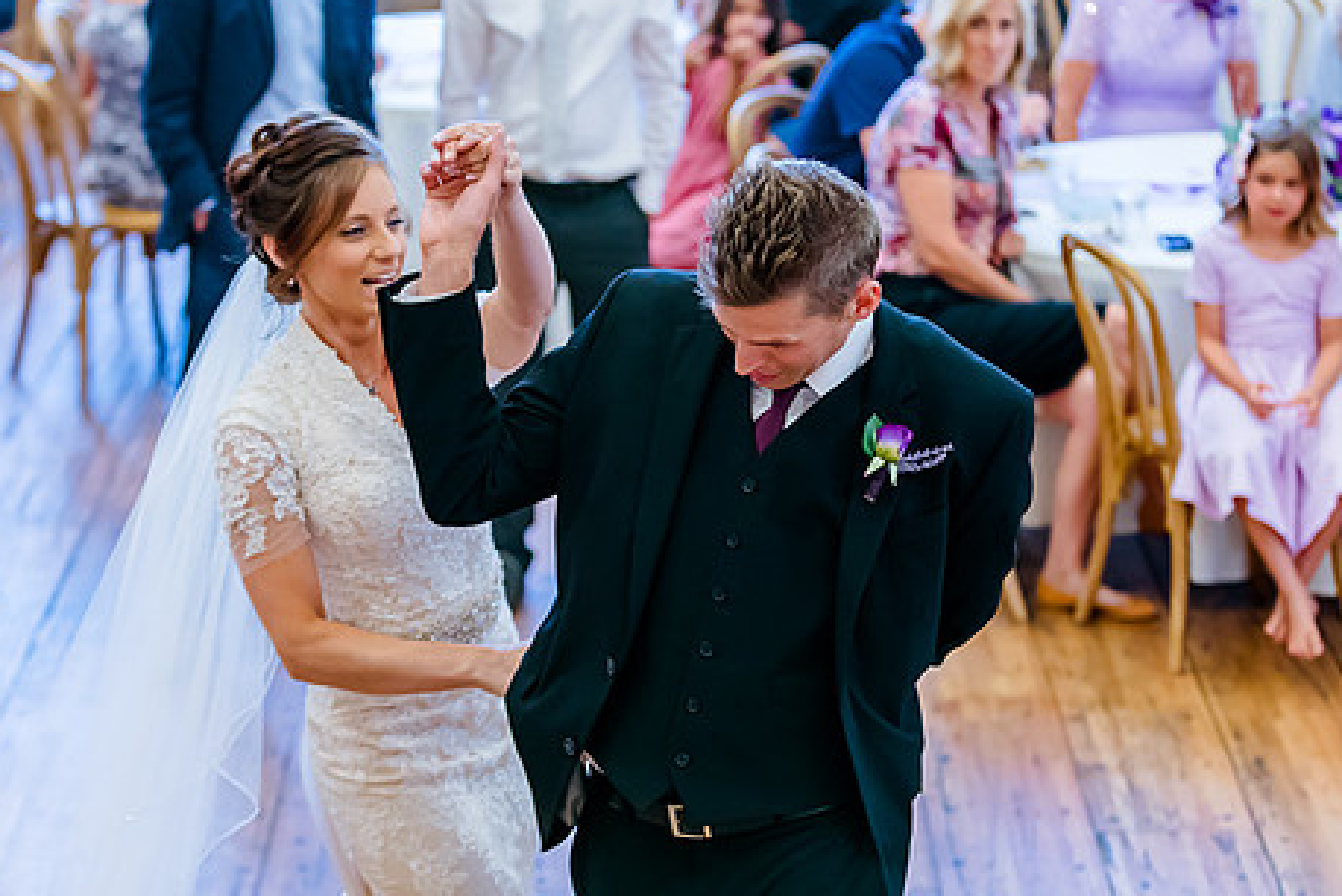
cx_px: 686
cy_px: 443
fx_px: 4327
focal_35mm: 116
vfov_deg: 11.8
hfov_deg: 17.6
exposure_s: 1/500
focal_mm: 78
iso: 2000
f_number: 2.8
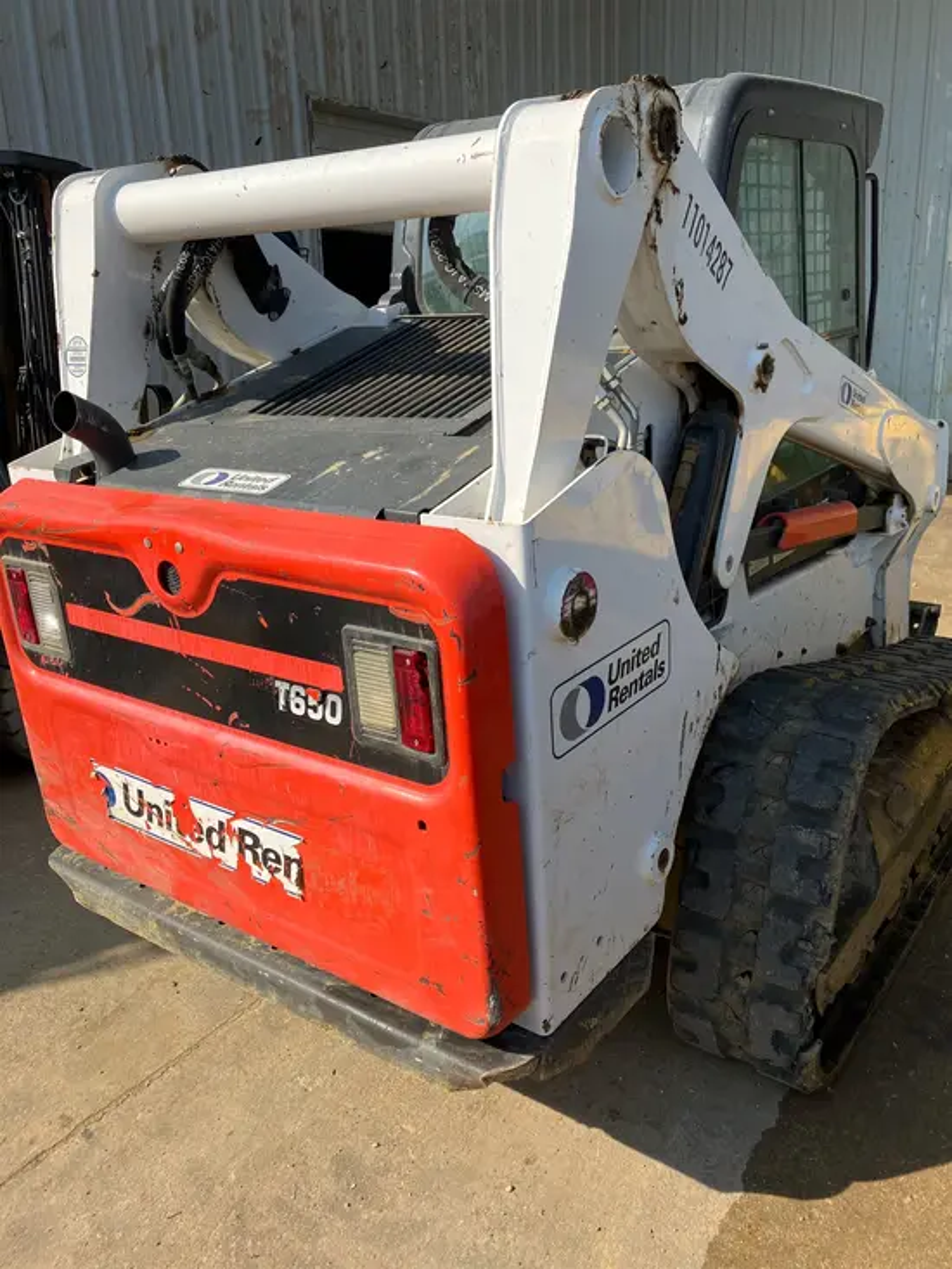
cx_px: 476
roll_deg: +1.5
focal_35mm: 28
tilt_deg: -18.4
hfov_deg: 49.8
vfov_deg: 63.4
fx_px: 1026
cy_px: 634
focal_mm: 3.99
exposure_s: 1/1473
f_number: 1.8
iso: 32
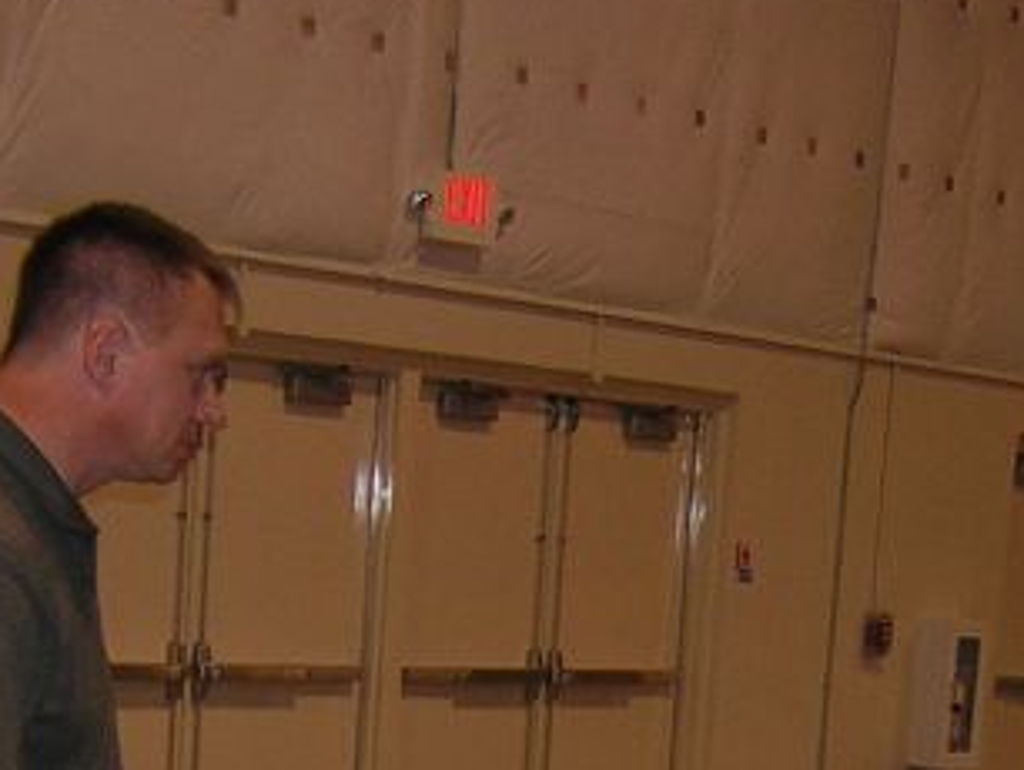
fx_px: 2783
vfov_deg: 15.1
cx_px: 686
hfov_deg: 20.8
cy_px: 981
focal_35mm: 94
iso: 169
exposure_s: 1/60.1
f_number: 2.6
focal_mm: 4.7
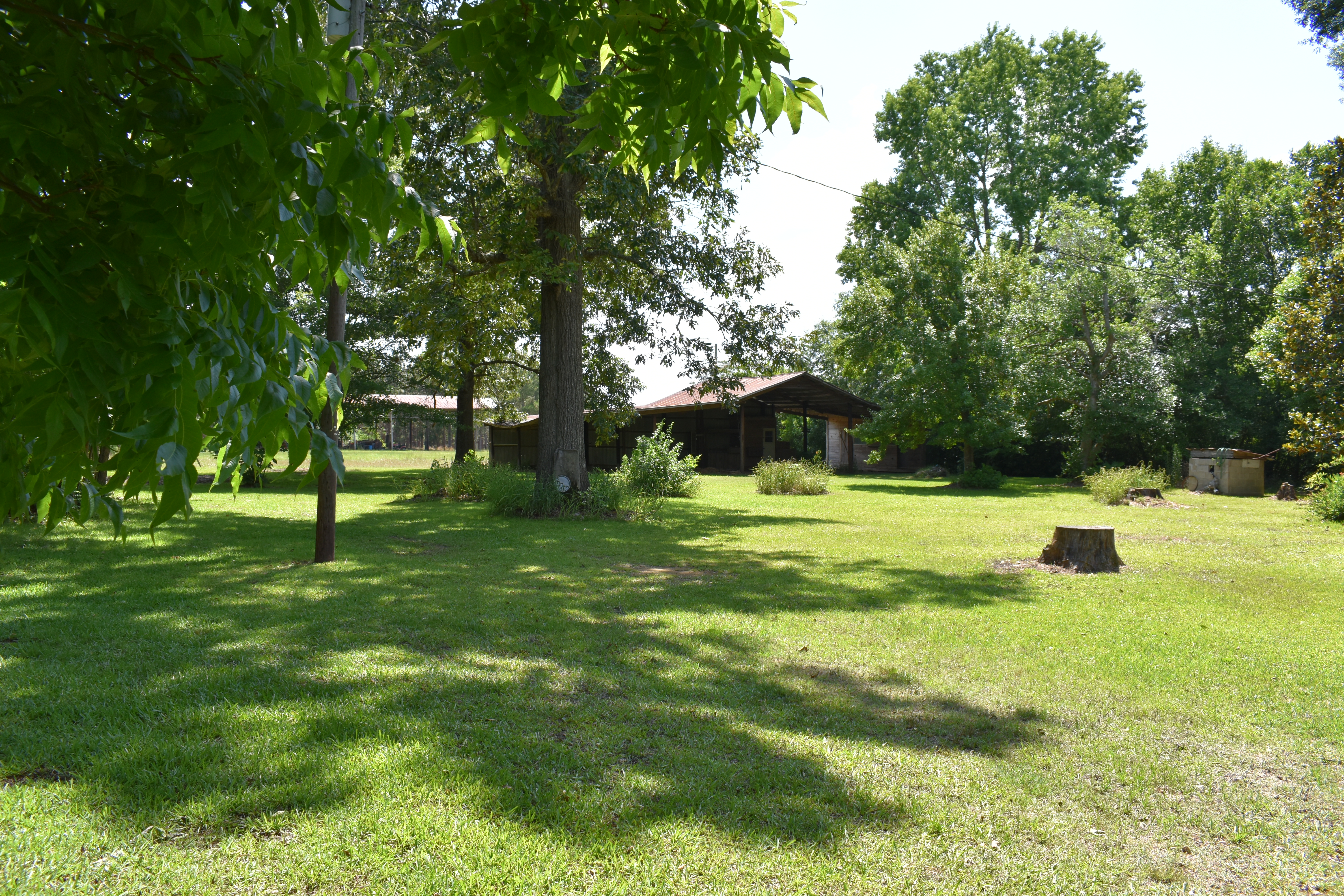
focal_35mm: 30
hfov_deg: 61.9
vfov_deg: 43.6
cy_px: 448
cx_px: 672
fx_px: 1120
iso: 200
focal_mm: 20
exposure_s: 1/250
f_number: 8
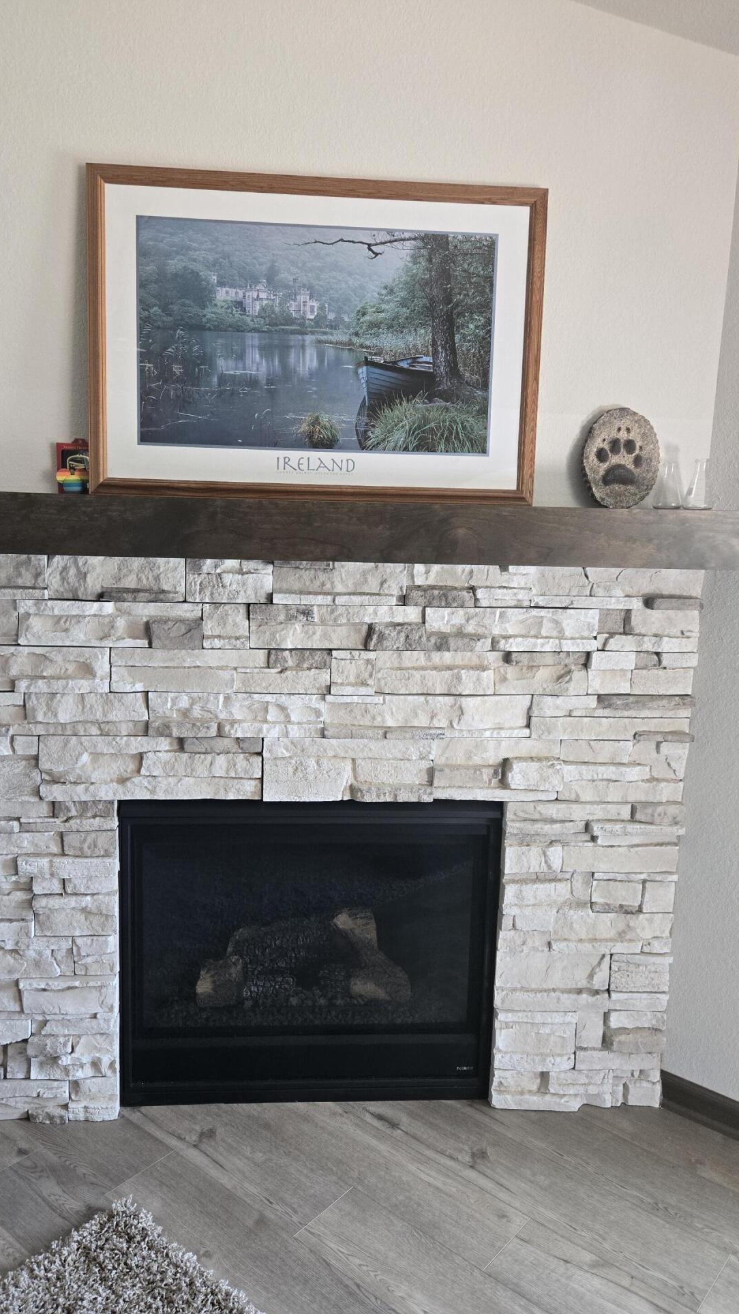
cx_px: 340
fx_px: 906
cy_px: 670
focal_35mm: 26
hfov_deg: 44.3
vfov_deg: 71.9
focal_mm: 5.4
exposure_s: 1/120
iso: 250
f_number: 1.8
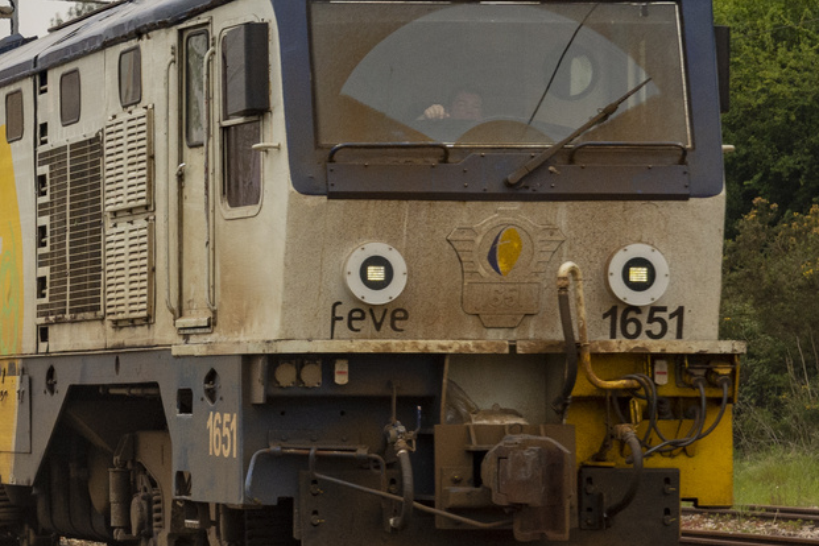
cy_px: 116
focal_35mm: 204
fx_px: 4641
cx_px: -179
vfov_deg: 6.7
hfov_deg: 9.9
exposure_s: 1/400
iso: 400
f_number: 5.6
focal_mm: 44
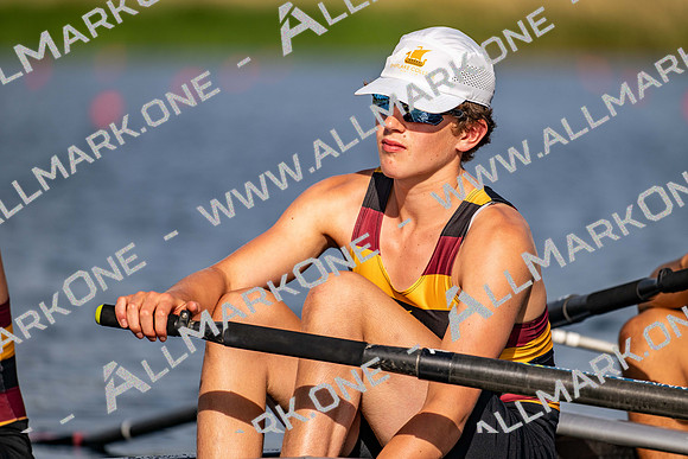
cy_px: 230
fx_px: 7646
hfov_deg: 5.2
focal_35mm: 400
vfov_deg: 3.4
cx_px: 344
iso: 200
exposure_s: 1/2500
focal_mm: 400
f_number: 4.5
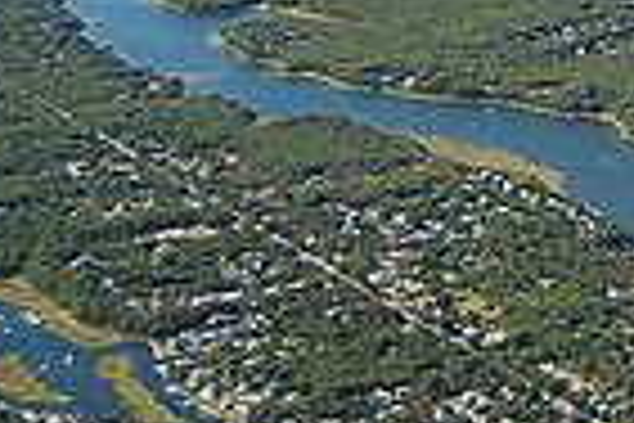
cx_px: 1021
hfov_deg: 13.4
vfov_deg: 9.3
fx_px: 2502
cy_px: -302
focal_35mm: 142
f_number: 3.8
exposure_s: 1/500
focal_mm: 23
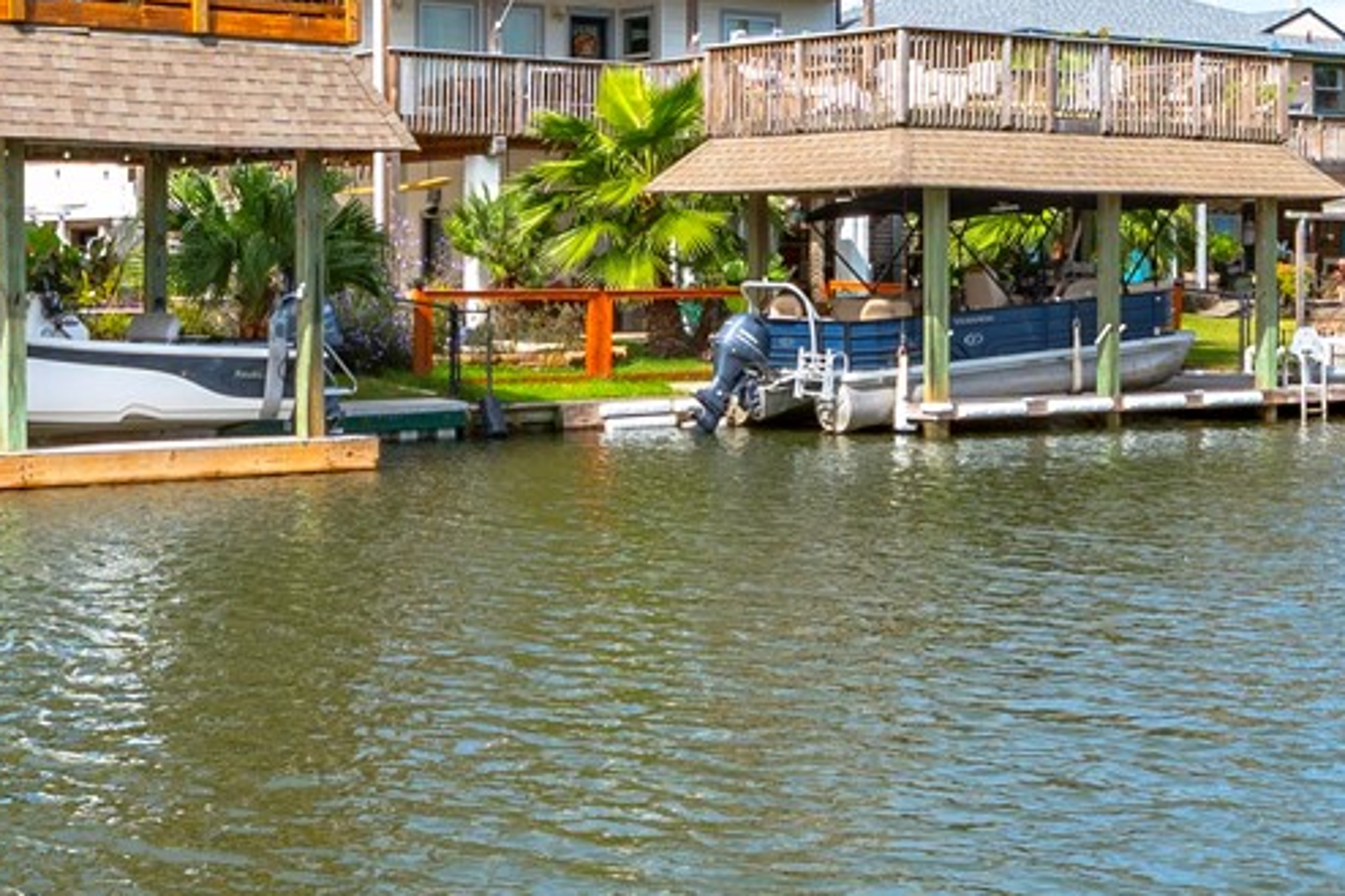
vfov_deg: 20.6
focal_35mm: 66
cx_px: 485
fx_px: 2465
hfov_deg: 30.4
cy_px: 332
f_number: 14
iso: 125
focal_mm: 15
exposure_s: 1/125
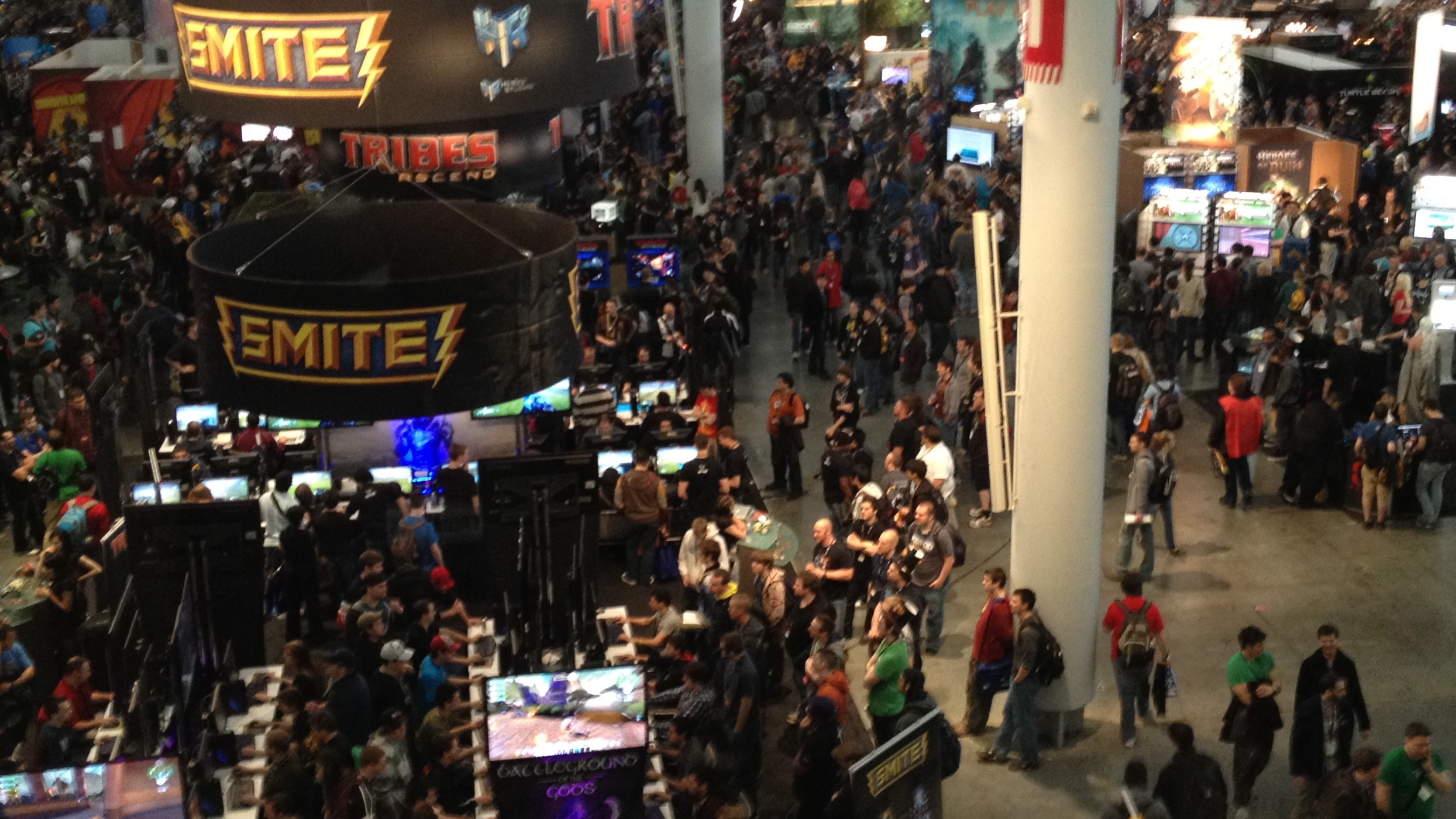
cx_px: 799
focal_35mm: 50
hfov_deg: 41.3
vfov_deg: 23.9
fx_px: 1930
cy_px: 355
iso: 200
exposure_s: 1/20
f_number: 2.4
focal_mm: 4.28
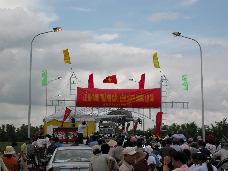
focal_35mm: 69
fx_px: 454
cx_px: 114
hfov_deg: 28.2
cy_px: 86
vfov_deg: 21.3
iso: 100
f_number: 7.4
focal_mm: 17.8
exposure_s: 1/432
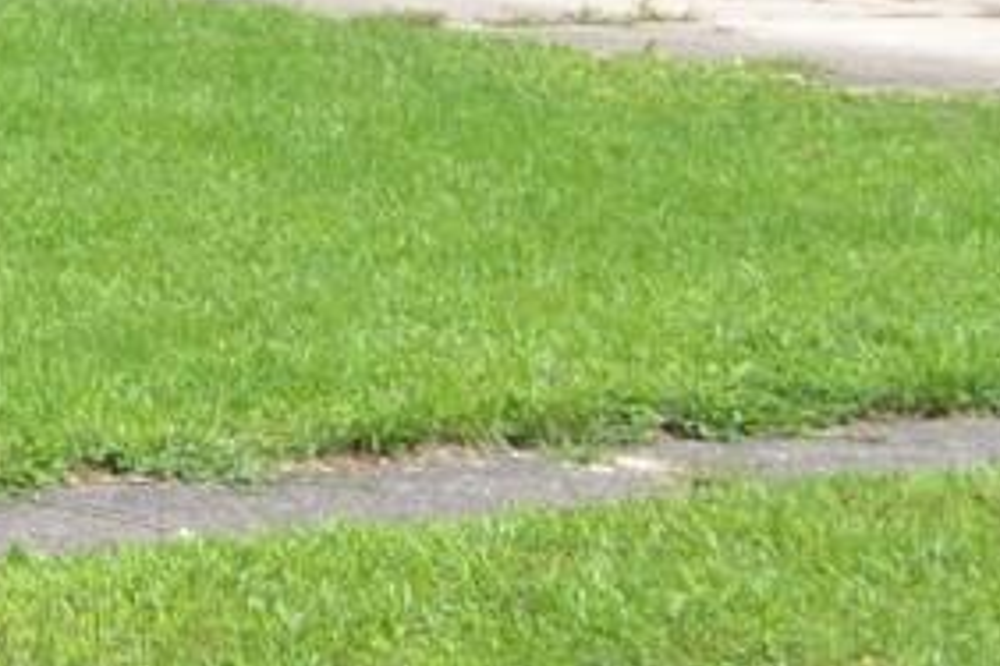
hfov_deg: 8.6
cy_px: -932
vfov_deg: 6.3
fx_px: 5750
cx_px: -1773
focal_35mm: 207
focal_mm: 24
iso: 100
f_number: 7.1
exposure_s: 1/200
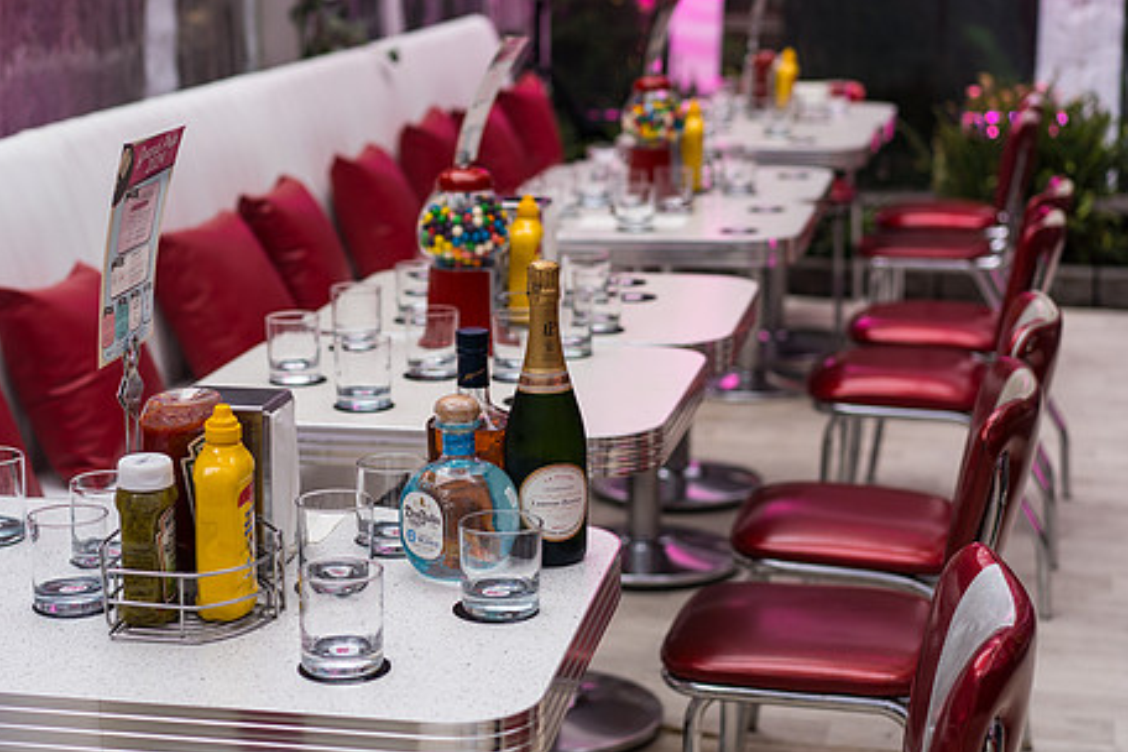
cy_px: 355
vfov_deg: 19.5
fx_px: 2193
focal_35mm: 70
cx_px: 460
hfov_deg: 28.8
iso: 100
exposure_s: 1/200
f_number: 2.8
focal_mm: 55
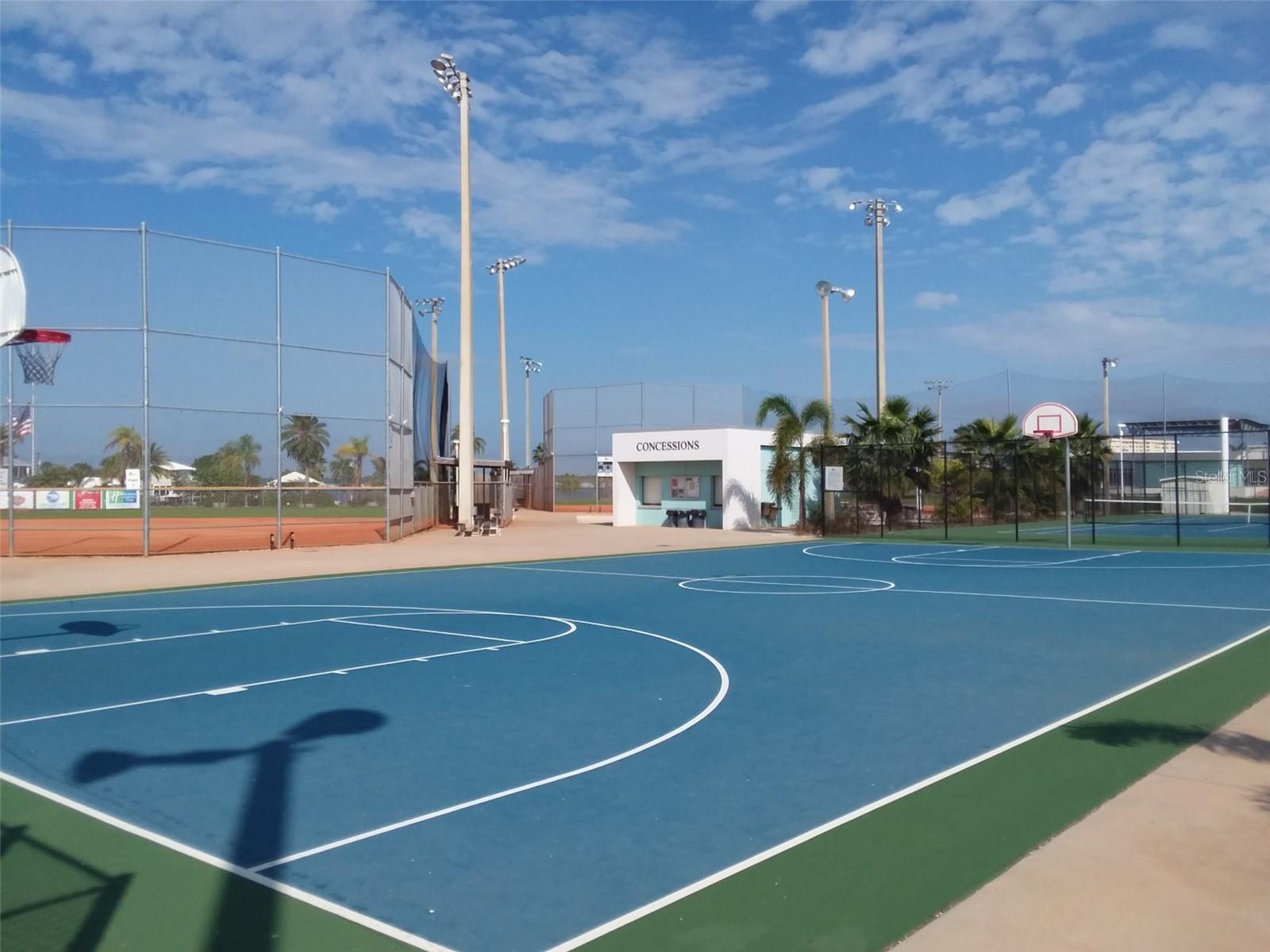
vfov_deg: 48.2
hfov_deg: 61.7
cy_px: 476
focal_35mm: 29
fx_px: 1064
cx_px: 635
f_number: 1.9
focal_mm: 2.47
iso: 40
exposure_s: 1/2997
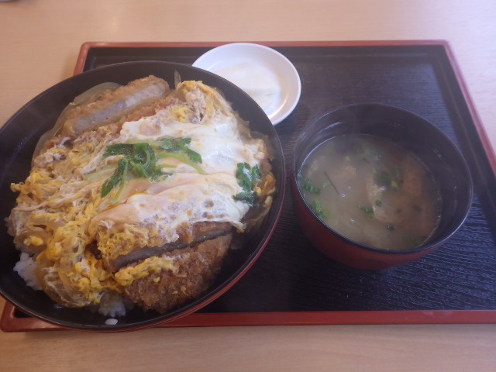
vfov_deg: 54.9
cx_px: 248
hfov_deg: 69.4
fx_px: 358
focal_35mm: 25
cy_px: 186
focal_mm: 4.5
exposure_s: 1/60
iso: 125
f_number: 2.8
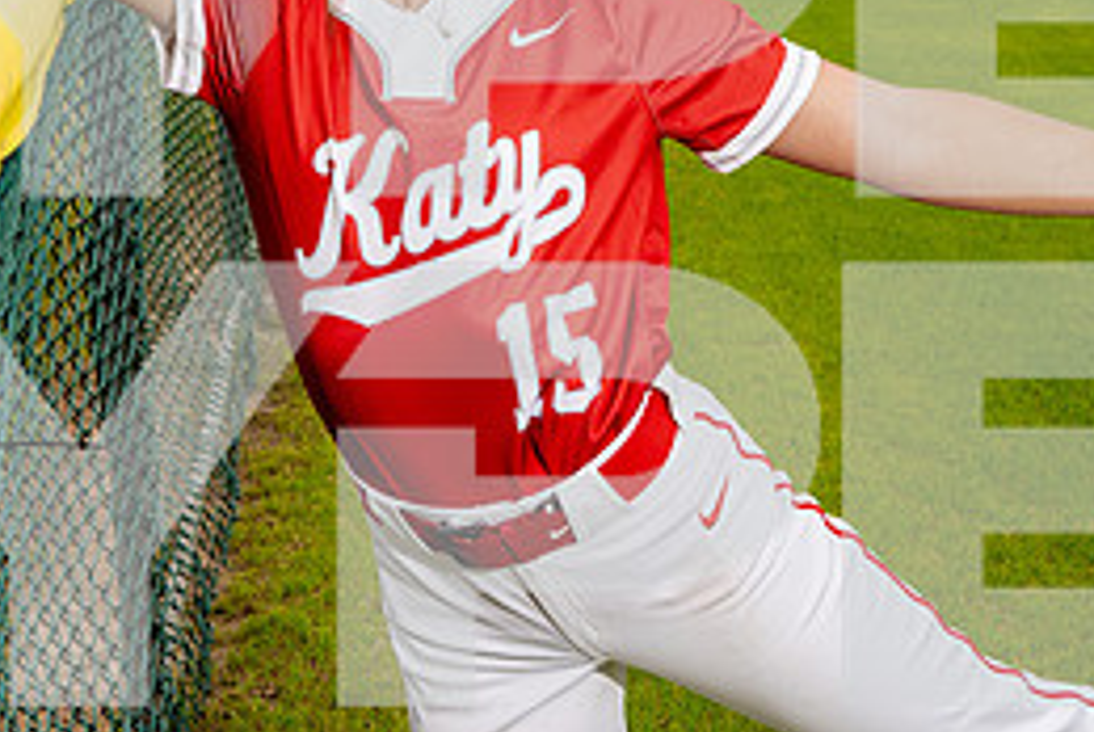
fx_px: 2373
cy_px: -23
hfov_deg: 25.6
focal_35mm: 78
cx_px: 269
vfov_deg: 17.1
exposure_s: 1/250
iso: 125
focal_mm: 35
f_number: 8
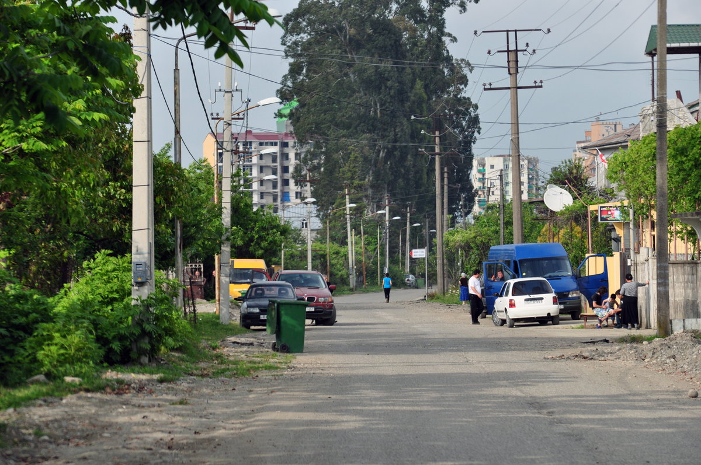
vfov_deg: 9.3
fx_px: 2859
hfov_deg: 14.0
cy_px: 232
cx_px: 350
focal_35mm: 147
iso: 500
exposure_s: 1/640
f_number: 6.3
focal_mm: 98
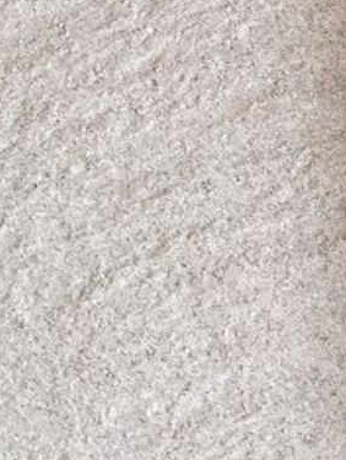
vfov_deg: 19.0
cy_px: 181
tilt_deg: -69.3
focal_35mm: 103
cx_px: 434
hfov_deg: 13.9
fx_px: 1370
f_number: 2.2
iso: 40
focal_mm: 4.15
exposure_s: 1/50
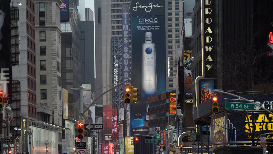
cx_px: 116
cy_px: 102
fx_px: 1260
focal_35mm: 174
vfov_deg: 7.0
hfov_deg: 12.4
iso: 400
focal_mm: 90
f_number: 5.3
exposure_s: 1/80
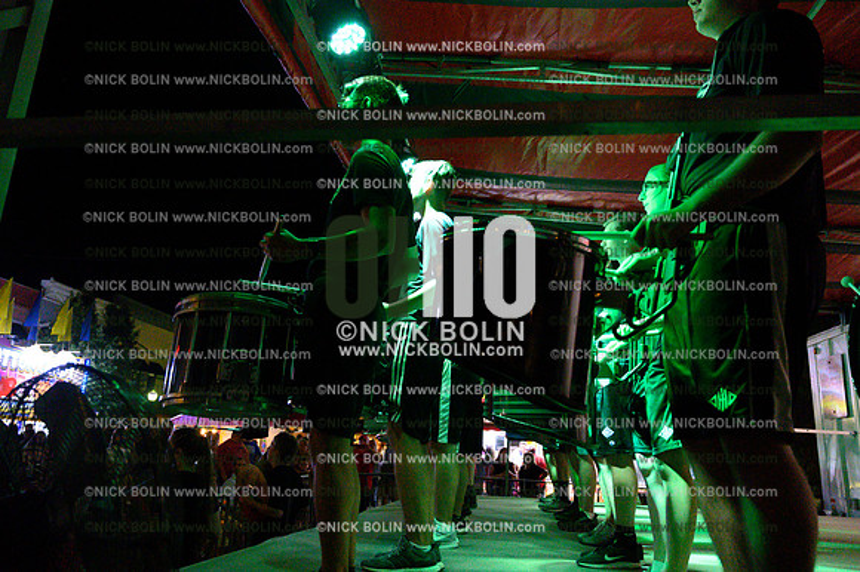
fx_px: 657
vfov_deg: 47.1
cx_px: 430
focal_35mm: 28
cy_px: 286
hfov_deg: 66.4
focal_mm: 27.5
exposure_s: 1/1000
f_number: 4
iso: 32000
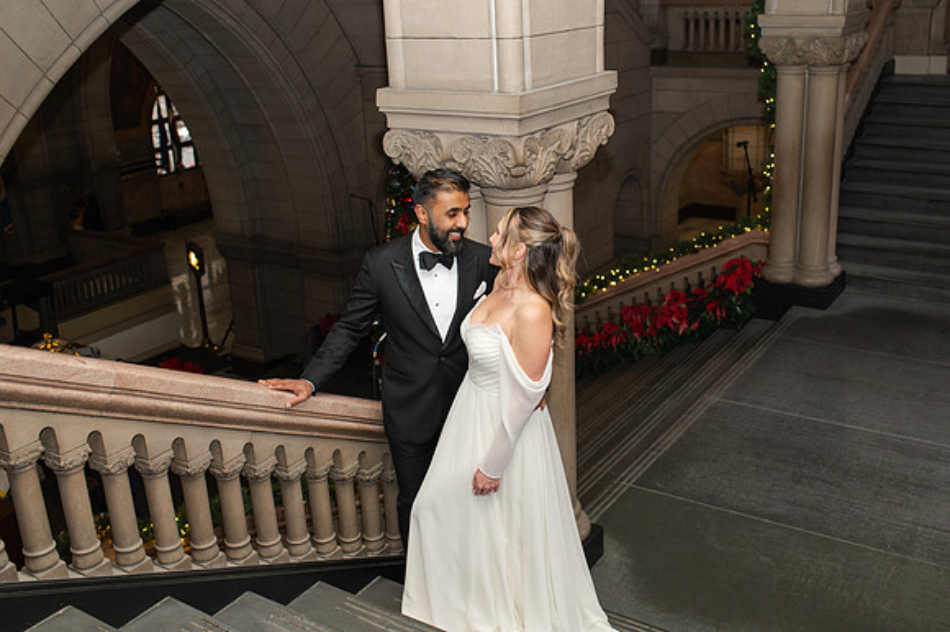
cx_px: 498
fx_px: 1011
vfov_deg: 34.7
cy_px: 301
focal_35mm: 38
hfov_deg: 50.3
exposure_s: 1/200
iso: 1000
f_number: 3.5
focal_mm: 35
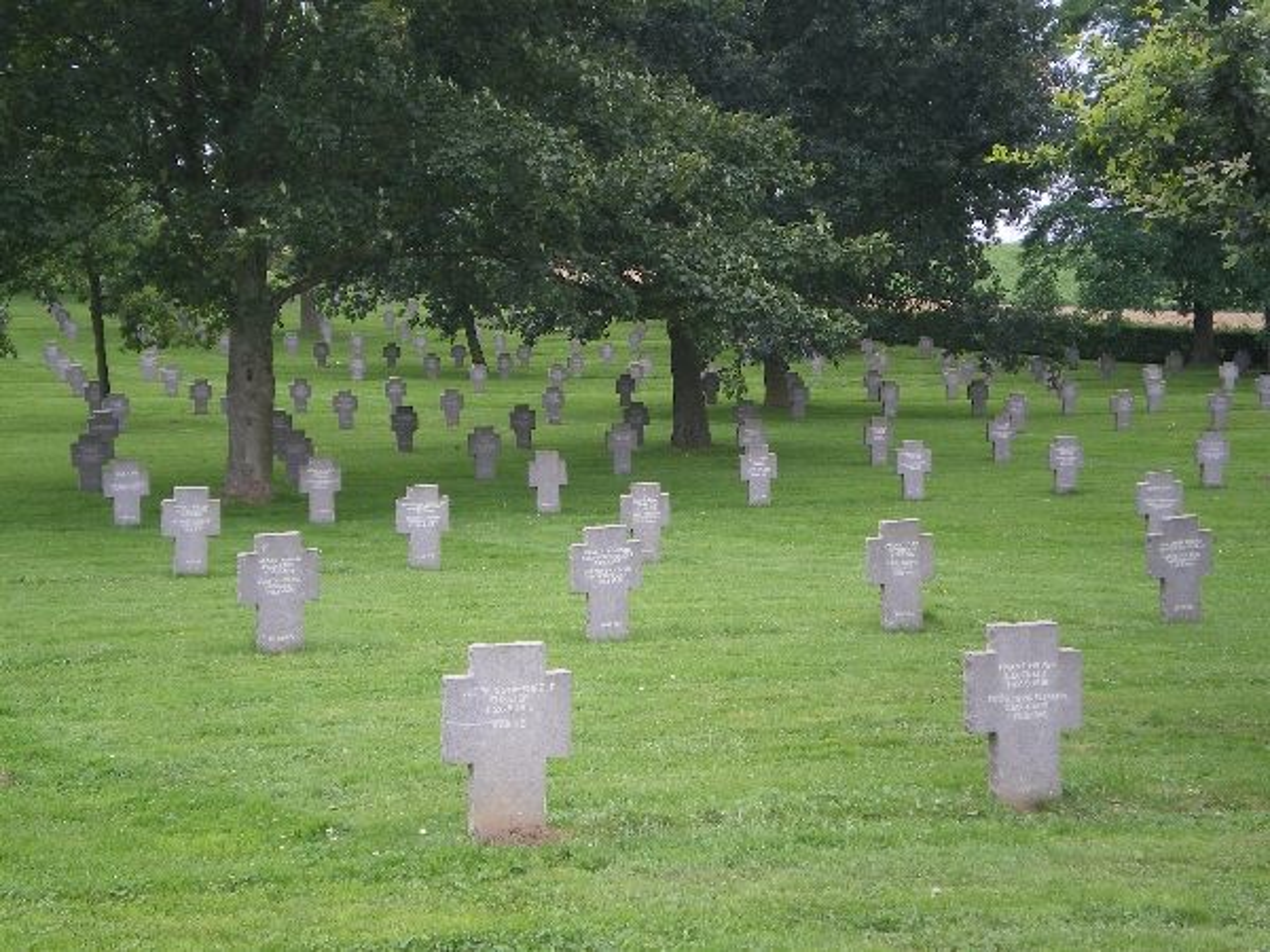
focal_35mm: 68
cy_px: 476
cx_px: 635
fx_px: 2495
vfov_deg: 21.6
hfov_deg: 28.6
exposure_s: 1/100
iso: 64
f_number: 4.4
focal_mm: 11.3
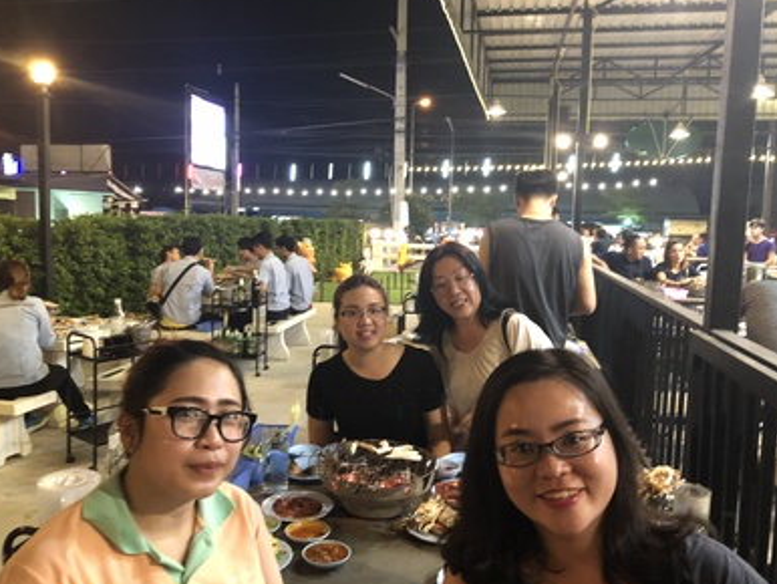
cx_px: 388
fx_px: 651
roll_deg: -1.5
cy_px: 288
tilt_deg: -6.8
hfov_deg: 61.6
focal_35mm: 29
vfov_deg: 48.3
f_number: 1.8
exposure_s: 1/4
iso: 160
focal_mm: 3.99
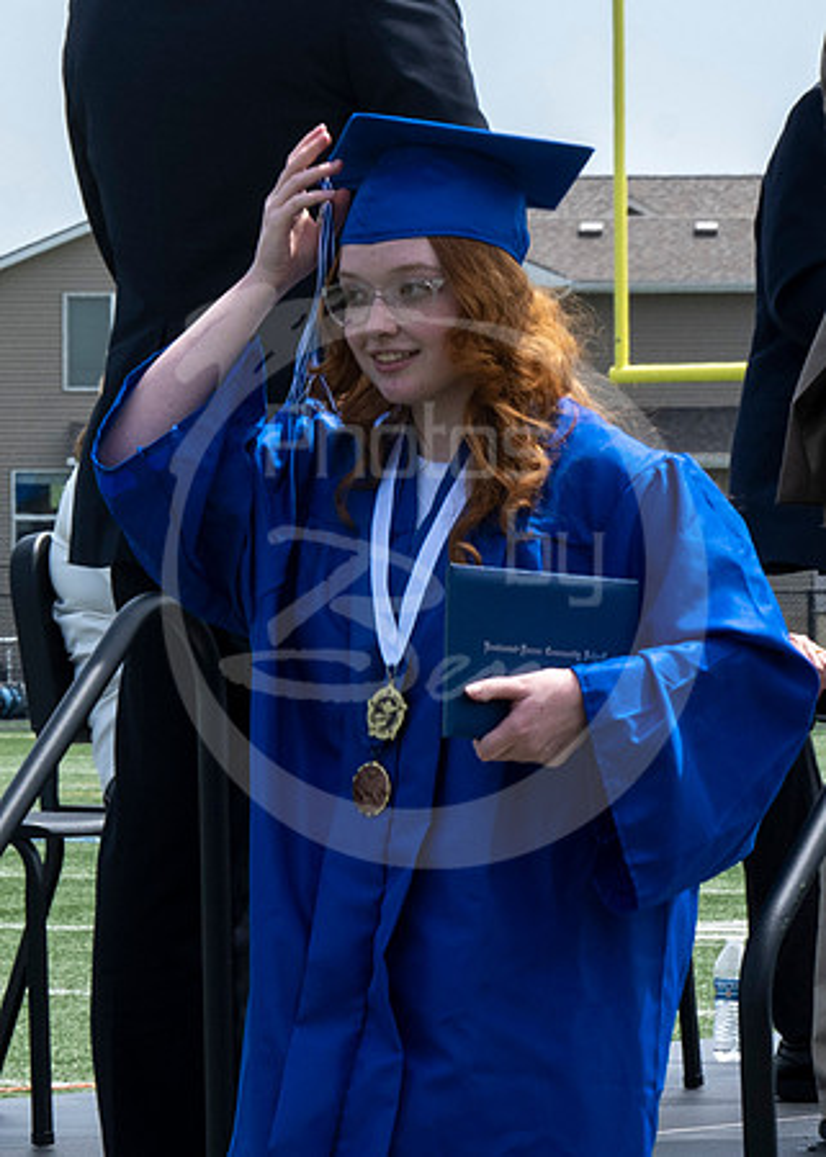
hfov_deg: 5.2
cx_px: -194
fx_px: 9099
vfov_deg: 7.3
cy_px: 376
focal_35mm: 277
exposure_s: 1/250
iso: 200
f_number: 13
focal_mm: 70
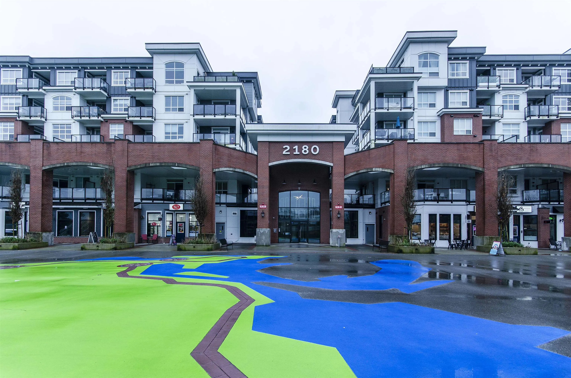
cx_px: 286
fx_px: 237
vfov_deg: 77.1
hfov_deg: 100.5
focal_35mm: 15
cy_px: 189
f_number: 8
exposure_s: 1/25
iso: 100
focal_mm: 10
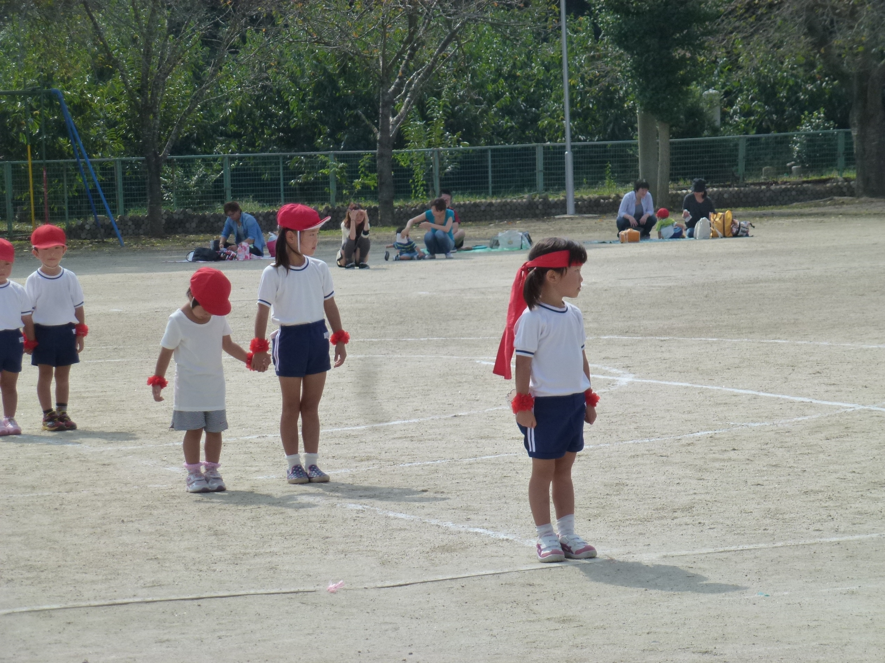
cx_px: 442
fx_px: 3630
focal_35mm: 142
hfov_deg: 13.9
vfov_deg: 10.4
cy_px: 332
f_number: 5.3
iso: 160
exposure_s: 1/800
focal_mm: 25.5
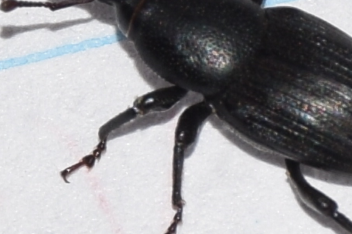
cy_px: 88
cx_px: 255
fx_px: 4330
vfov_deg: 3.1
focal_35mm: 443
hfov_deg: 4.7
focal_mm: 140
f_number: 11
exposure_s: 1/160
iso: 100
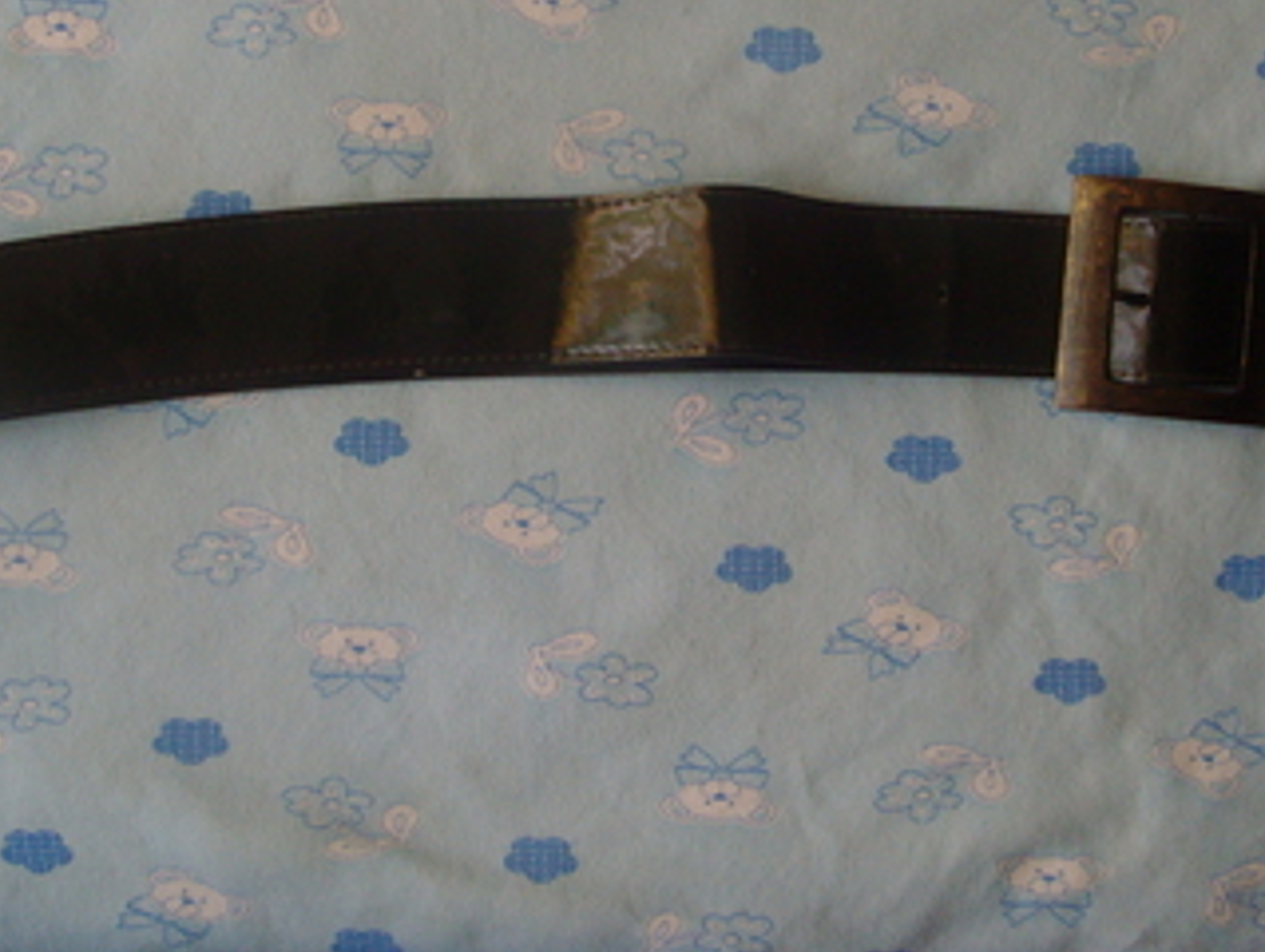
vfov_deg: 26.5
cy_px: 337
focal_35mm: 55
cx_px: 674
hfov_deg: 34.9
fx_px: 2012
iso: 200
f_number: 3.5
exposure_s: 1/20
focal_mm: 6.6
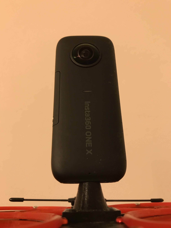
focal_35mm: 28
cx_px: 86
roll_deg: +3.1
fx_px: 184
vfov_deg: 63.4
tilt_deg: -5.3
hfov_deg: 49.7
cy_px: 114
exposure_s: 1/17
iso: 100
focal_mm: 3.99
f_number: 1.8
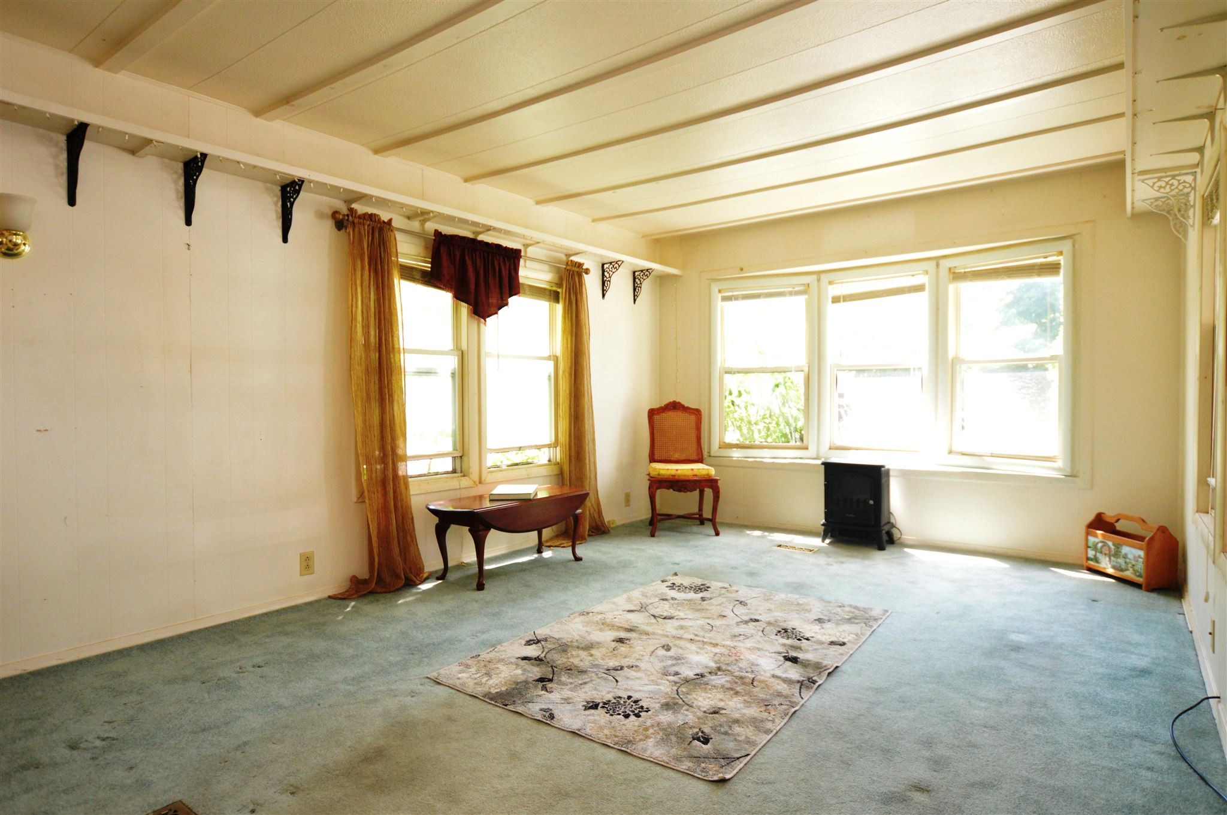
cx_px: 614
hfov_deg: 85.5
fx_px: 664
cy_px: 408
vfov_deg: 63.1
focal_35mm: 20
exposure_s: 1/200
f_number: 4
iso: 1600
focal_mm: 13
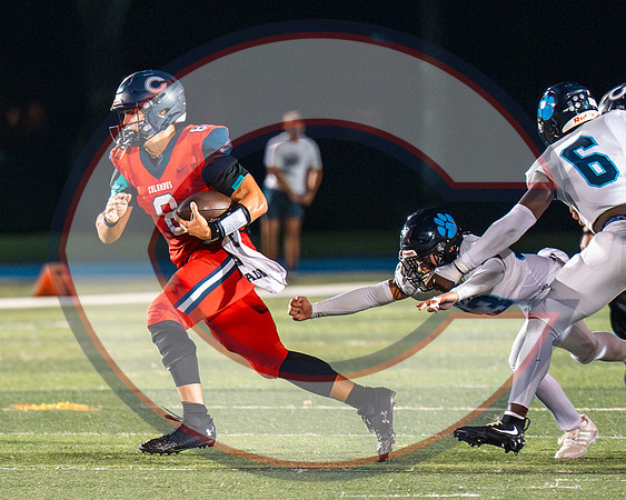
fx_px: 10635
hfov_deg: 3.4
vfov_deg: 2.7
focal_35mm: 574
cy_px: 444
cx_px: 262
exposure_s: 1/1600
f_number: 2.8
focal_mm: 200
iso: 16000
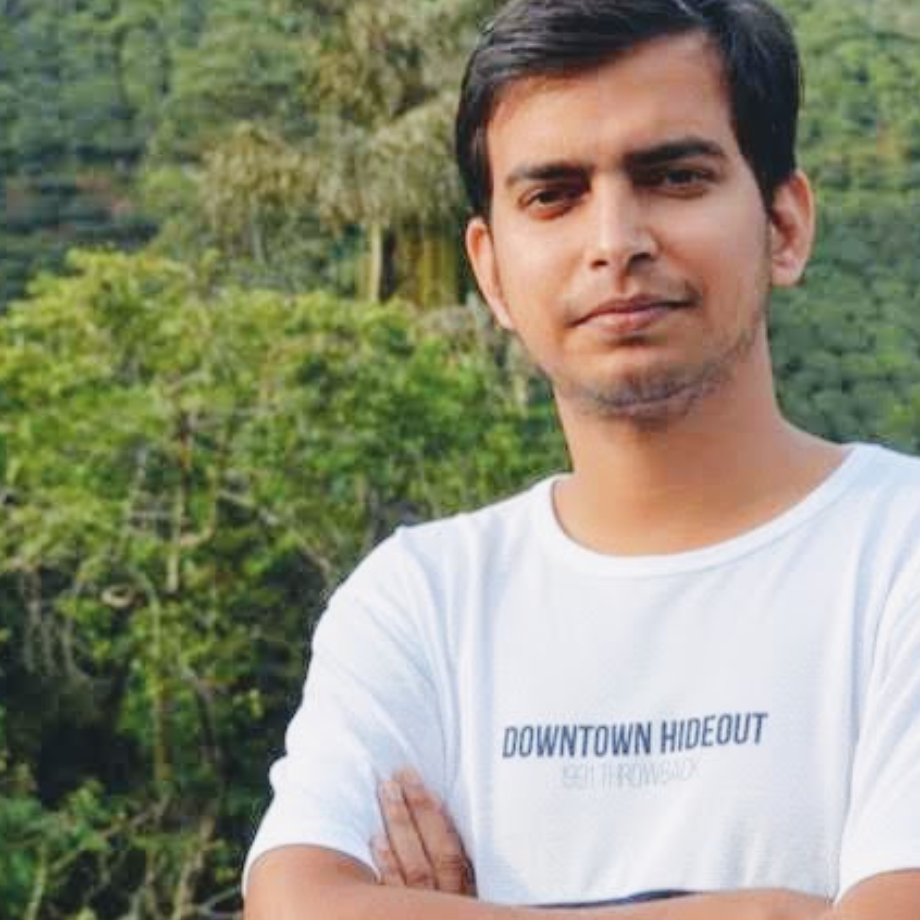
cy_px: 474
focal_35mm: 117
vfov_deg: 14.9
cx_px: 633
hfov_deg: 14.9
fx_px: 3518
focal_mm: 38
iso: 200
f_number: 7.1
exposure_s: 1/200
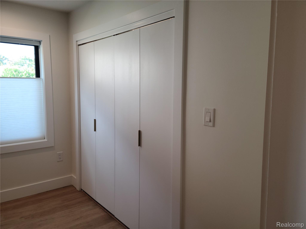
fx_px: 248
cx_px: 153
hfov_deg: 63.4
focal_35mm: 28
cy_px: 114
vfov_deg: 49.7
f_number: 2
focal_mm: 5.9
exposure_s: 1/60
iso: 64
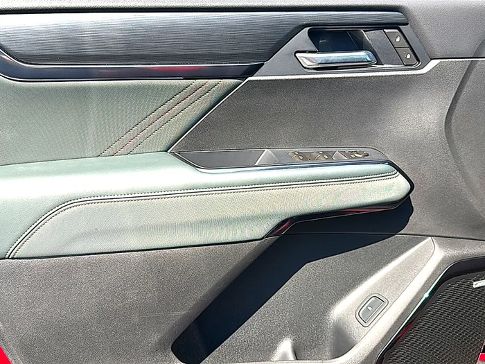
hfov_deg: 55.4
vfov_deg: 42.9
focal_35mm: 33
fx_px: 462
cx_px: 242
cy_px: 182
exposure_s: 1/912
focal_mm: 6.86
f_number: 1.78
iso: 80
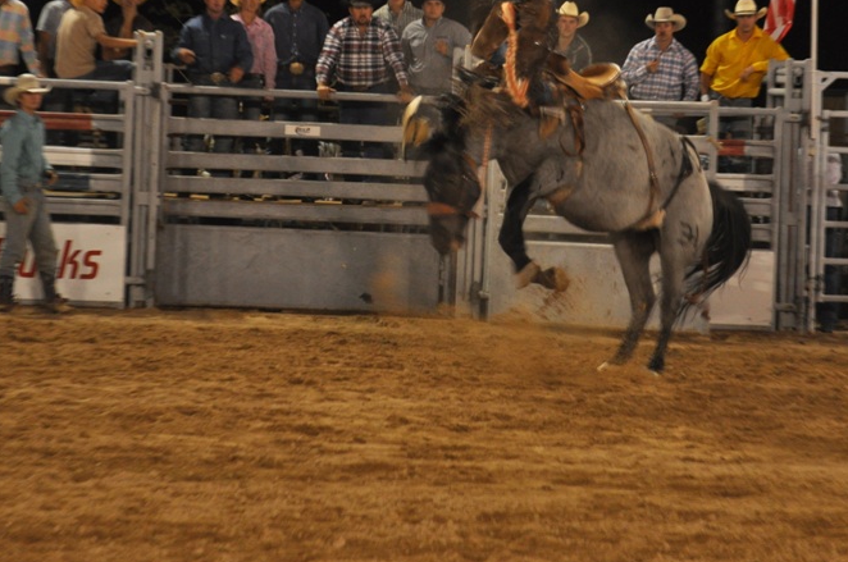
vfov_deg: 5.6
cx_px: 464
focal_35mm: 244
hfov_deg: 8.5
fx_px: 5732
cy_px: 196
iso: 800
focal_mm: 105
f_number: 5.6
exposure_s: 1/60
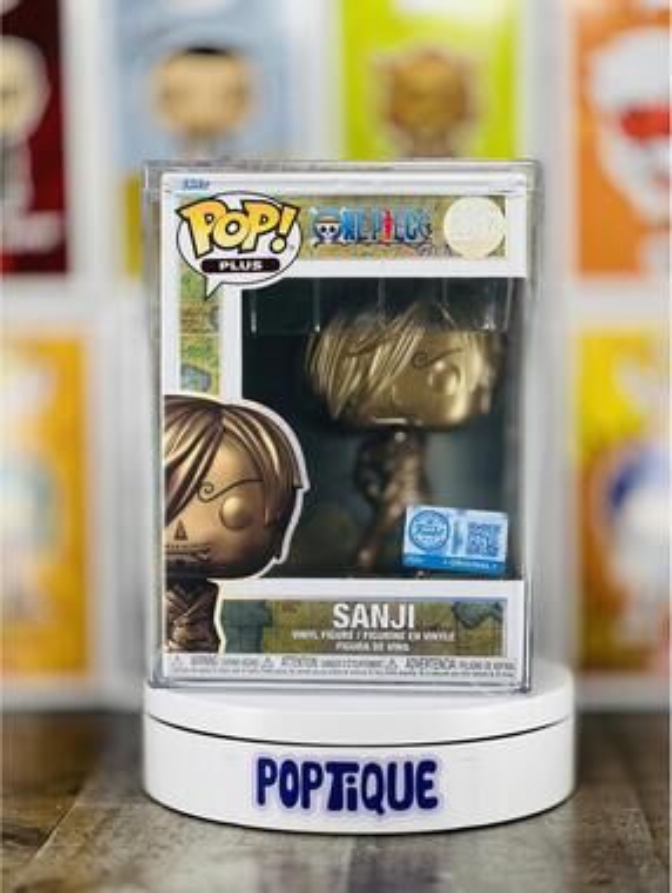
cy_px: 446
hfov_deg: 19.2
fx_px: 1989
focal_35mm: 77
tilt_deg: -2.9
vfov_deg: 25.3
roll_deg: +0.6
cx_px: 336
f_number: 2.8
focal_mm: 9
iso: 64
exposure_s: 1/121
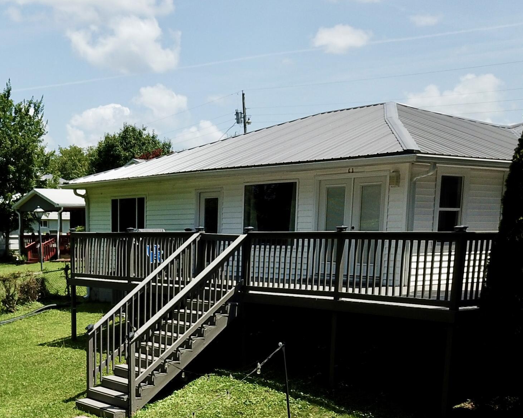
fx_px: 805
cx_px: 119
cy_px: 395
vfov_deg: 27.8
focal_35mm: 52
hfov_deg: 35.1
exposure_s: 1/1484
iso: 100
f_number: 2.2
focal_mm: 4.73
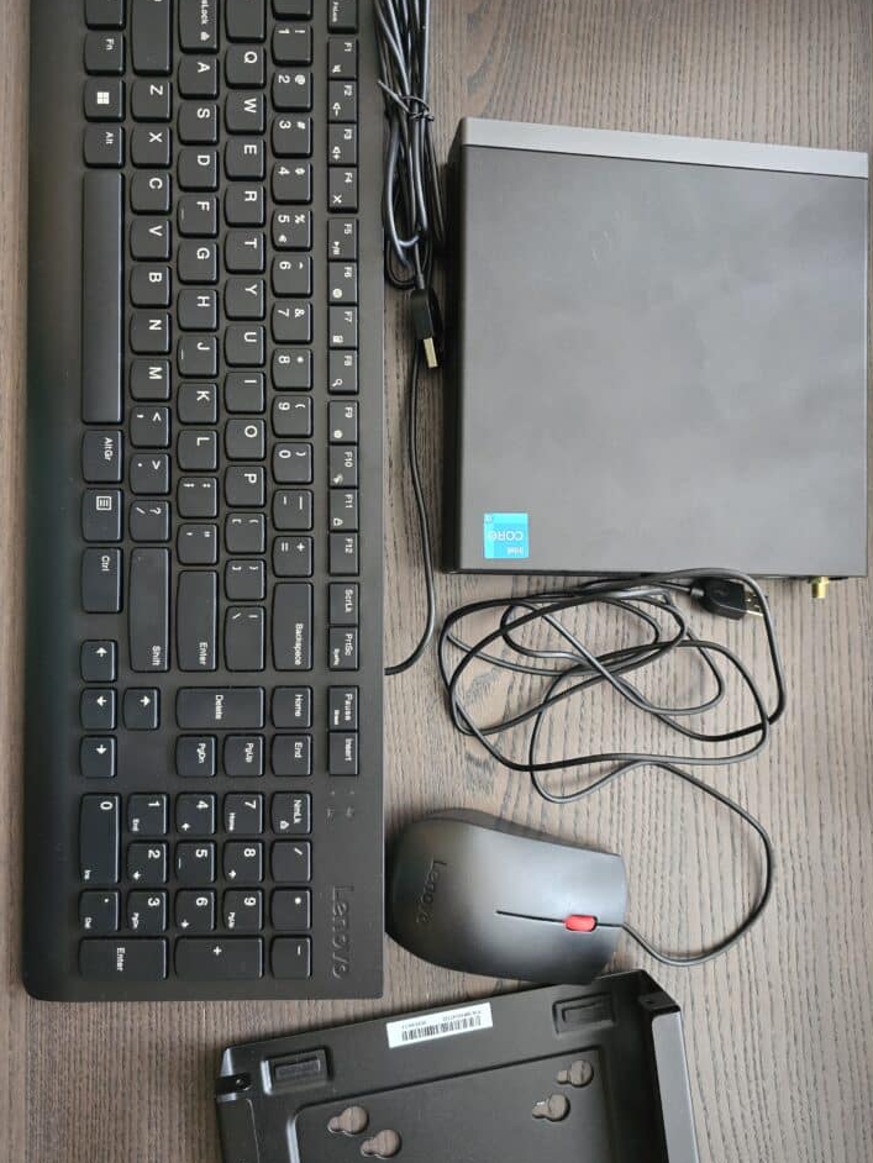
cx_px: 414
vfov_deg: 69.4
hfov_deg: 54.9
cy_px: 577
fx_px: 840
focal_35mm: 25
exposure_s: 1/100
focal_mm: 6.3
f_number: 1.7
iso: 1600
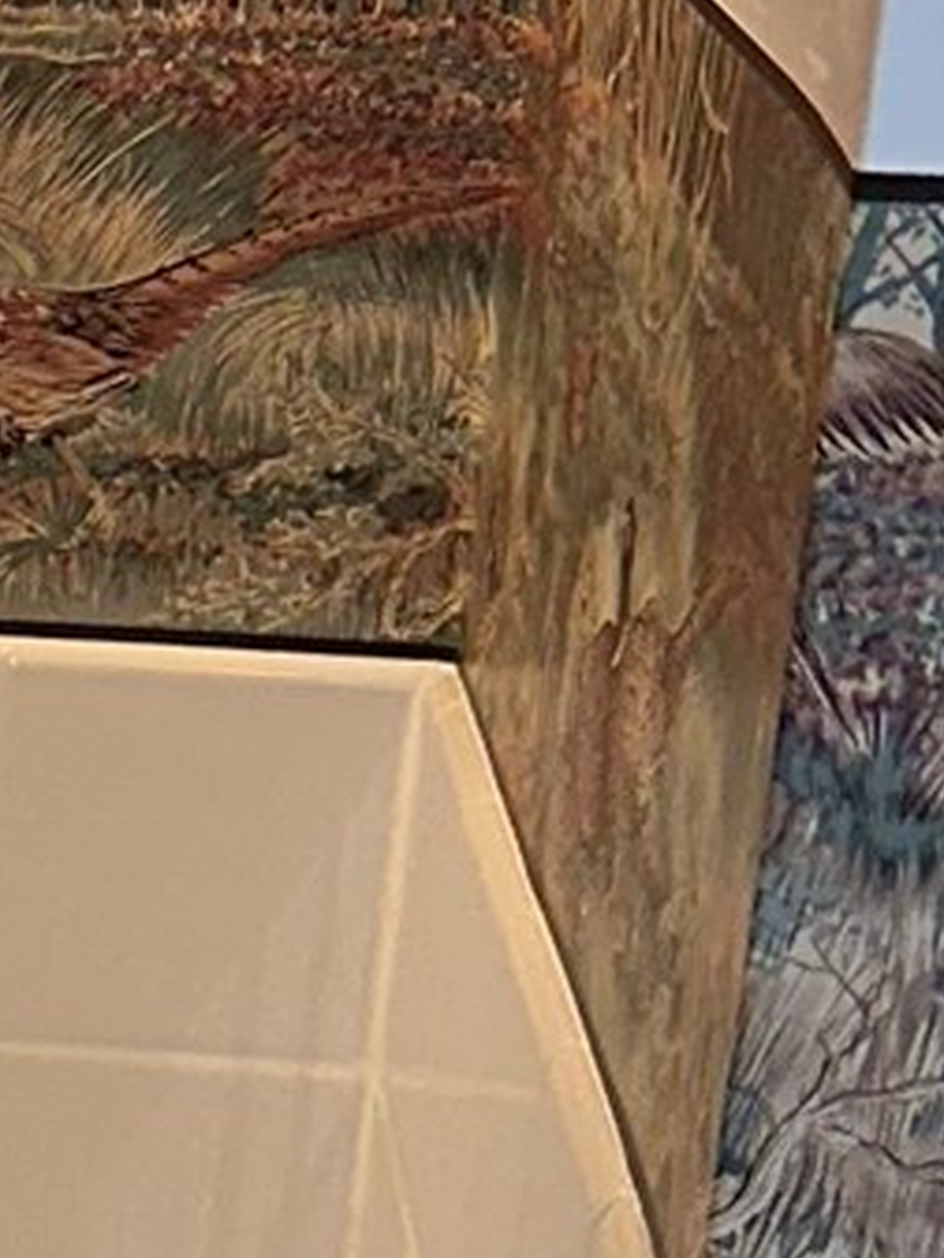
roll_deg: +0.4
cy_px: 1064
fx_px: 5959
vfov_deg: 12.0
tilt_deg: -16.7
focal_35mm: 164
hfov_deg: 7.5
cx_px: -2254
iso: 50
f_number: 1.78
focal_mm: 6.86
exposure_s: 1/165
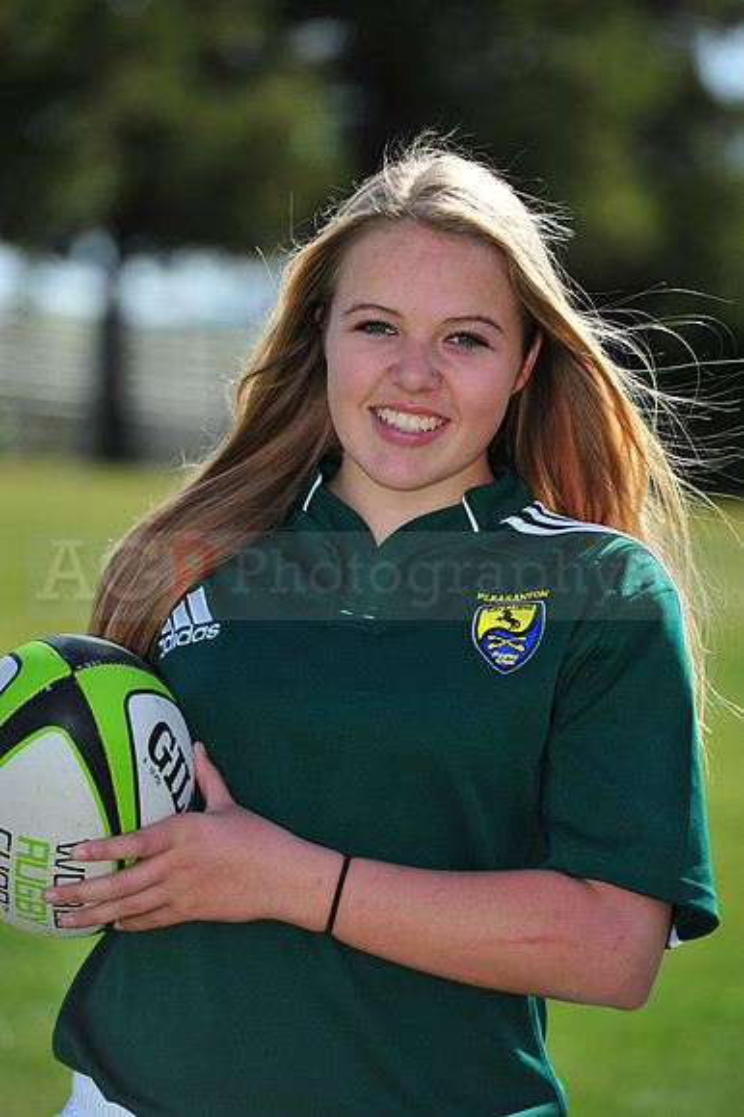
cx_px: 372
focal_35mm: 200
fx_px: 6207
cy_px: 558
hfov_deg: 6.9
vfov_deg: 10.3
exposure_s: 1/1000
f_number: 4.5
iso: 200
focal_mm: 200
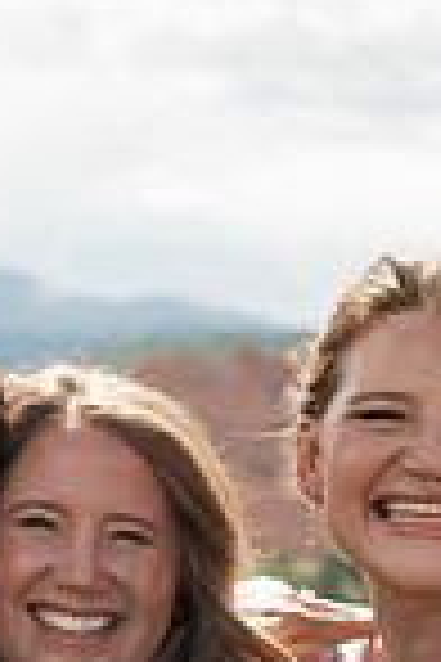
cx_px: 34
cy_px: 626
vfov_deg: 13.3
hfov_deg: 8.9
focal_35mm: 153
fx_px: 2811
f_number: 4.5
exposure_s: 1/500
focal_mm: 50
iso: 100
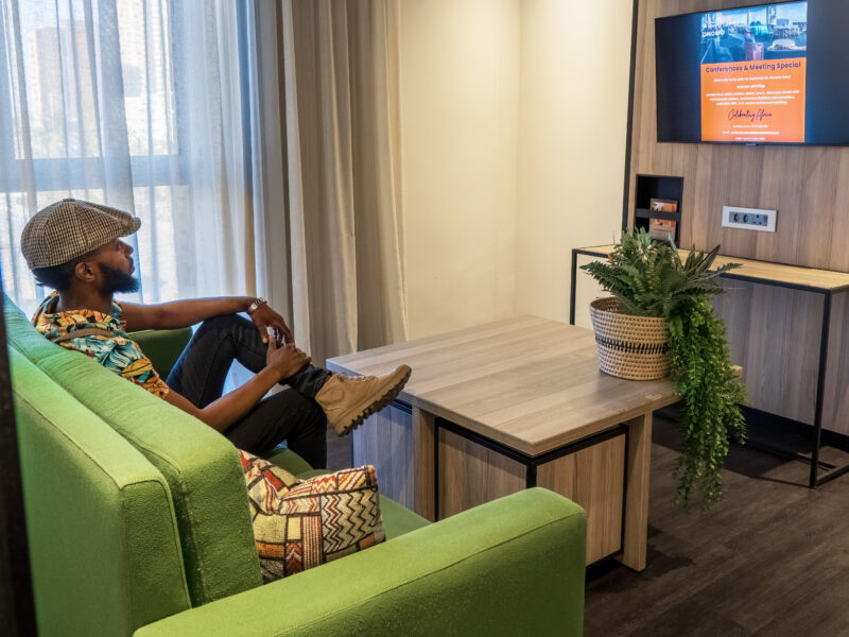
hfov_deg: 56.8
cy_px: 318
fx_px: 785
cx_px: 424
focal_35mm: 32
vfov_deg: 44.2
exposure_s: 1/100
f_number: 5.6
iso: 800
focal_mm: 16
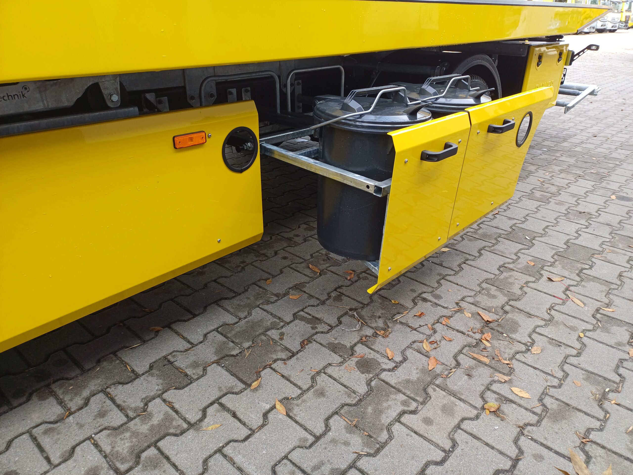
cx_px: 316
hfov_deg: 69.4
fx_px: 457
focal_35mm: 25
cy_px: 238
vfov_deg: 54.9
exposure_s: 1/190
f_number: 1.8
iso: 50
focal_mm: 4.65
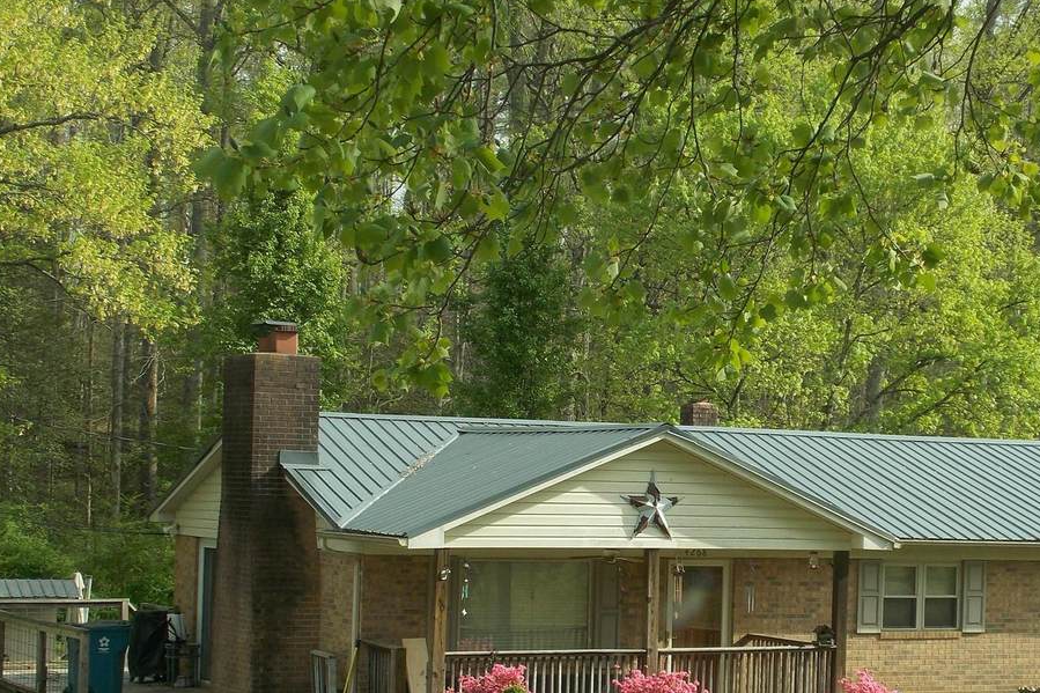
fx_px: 2224
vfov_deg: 17.7
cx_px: 657
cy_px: 435
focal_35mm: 77
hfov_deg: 26.2
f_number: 3.9
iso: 80
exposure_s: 1/200
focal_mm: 9.3
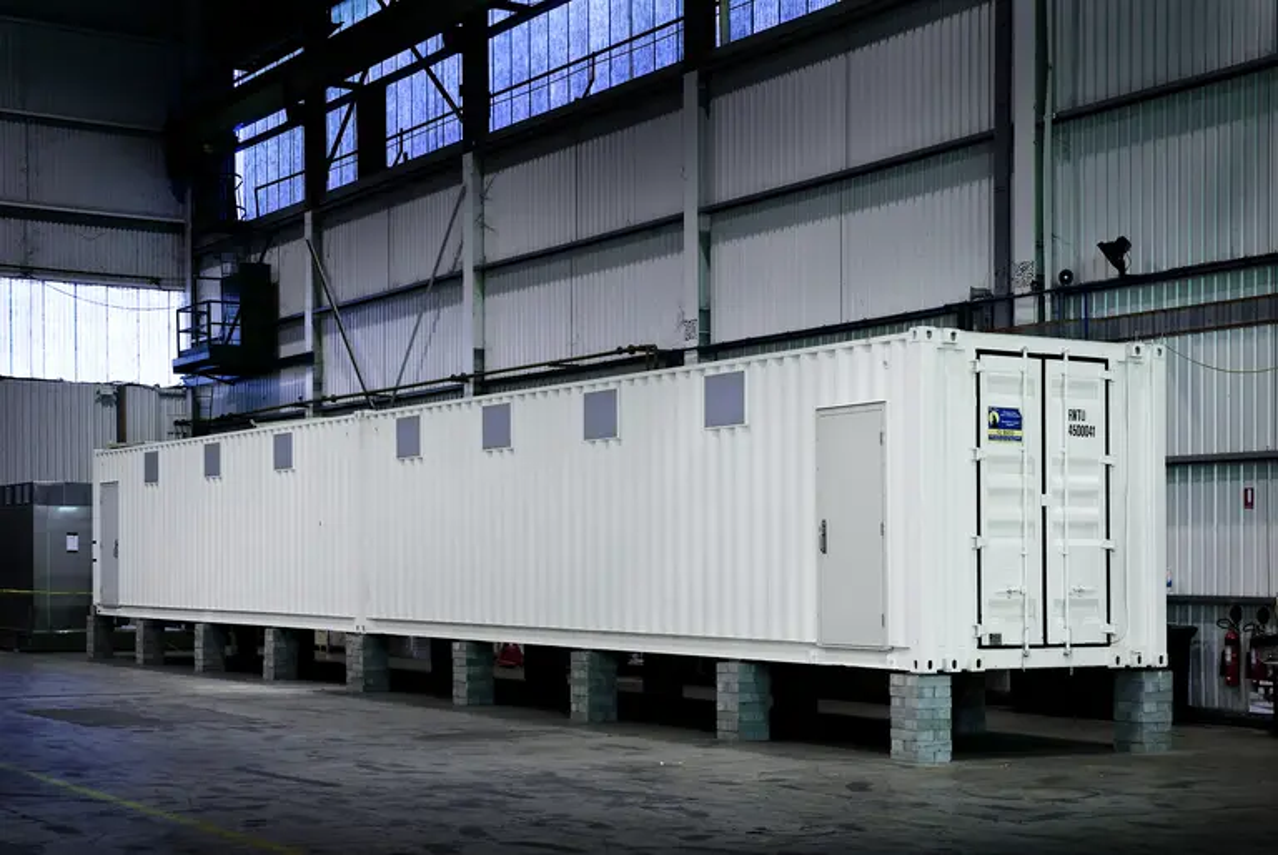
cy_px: 428
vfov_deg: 23.8
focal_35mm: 57
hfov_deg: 35.0
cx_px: 639
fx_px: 2026
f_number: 14
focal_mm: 38
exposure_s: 1/2
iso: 160
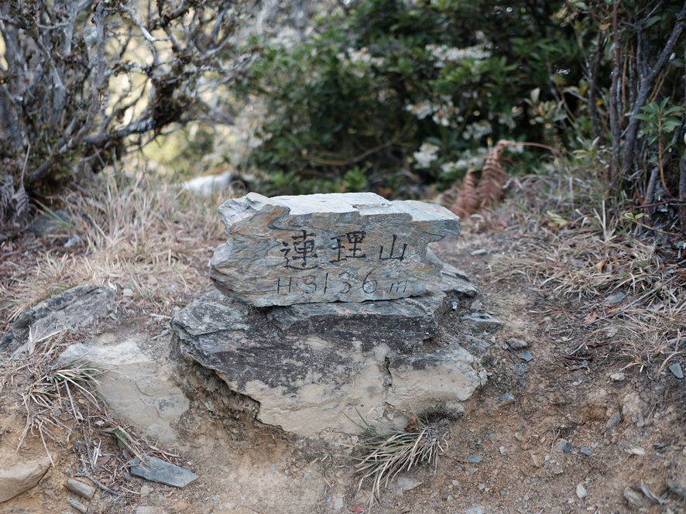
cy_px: 257
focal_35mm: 38
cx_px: 338
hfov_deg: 49.0
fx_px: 753
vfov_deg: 37.7
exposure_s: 1/800
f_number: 2
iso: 640
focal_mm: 23
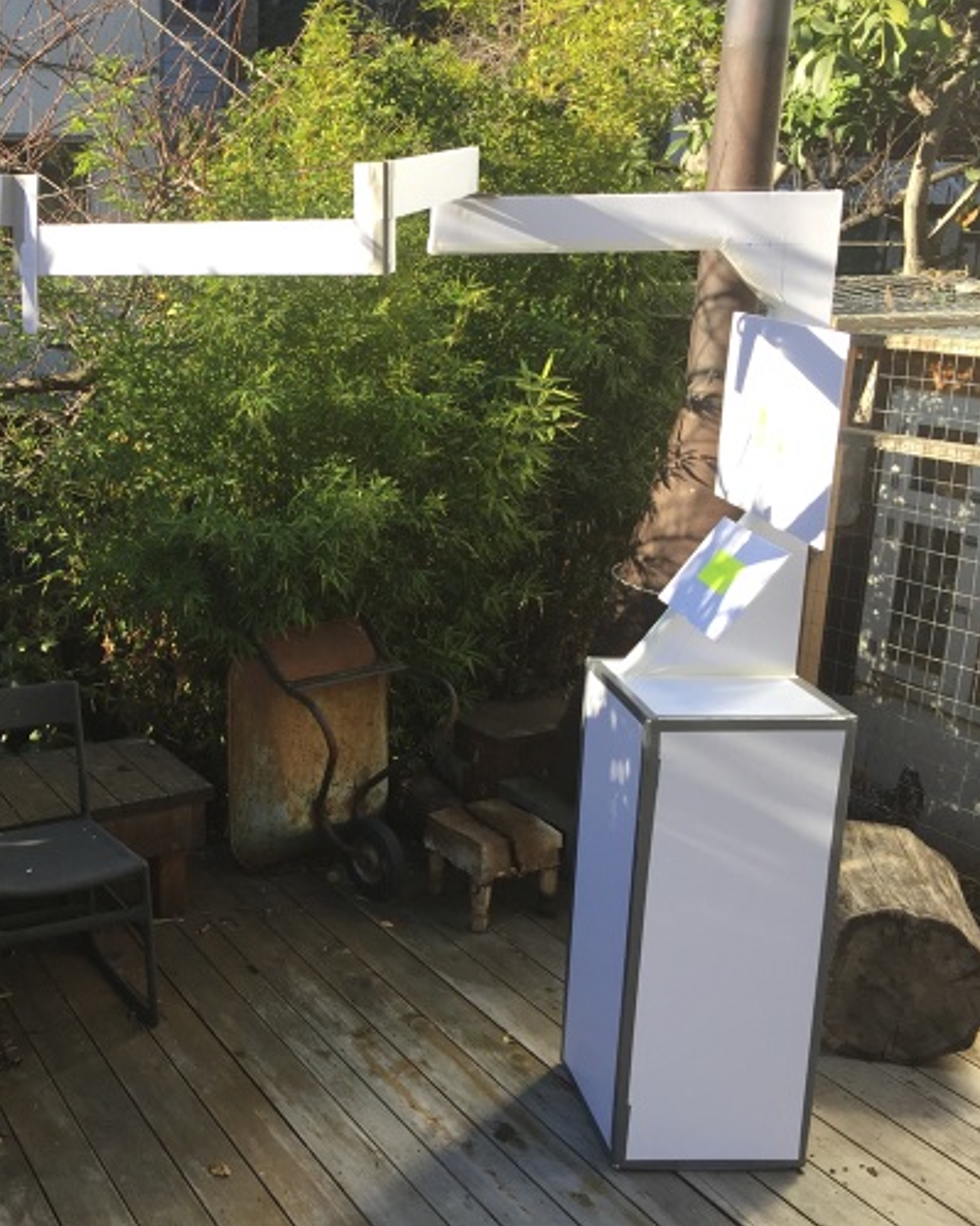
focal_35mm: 38
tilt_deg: -14.1
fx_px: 1378
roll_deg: -1.0
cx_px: 174
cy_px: 612
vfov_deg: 47.9
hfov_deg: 37.5
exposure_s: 1/455
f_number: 2.2
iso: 32
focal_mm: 4.15
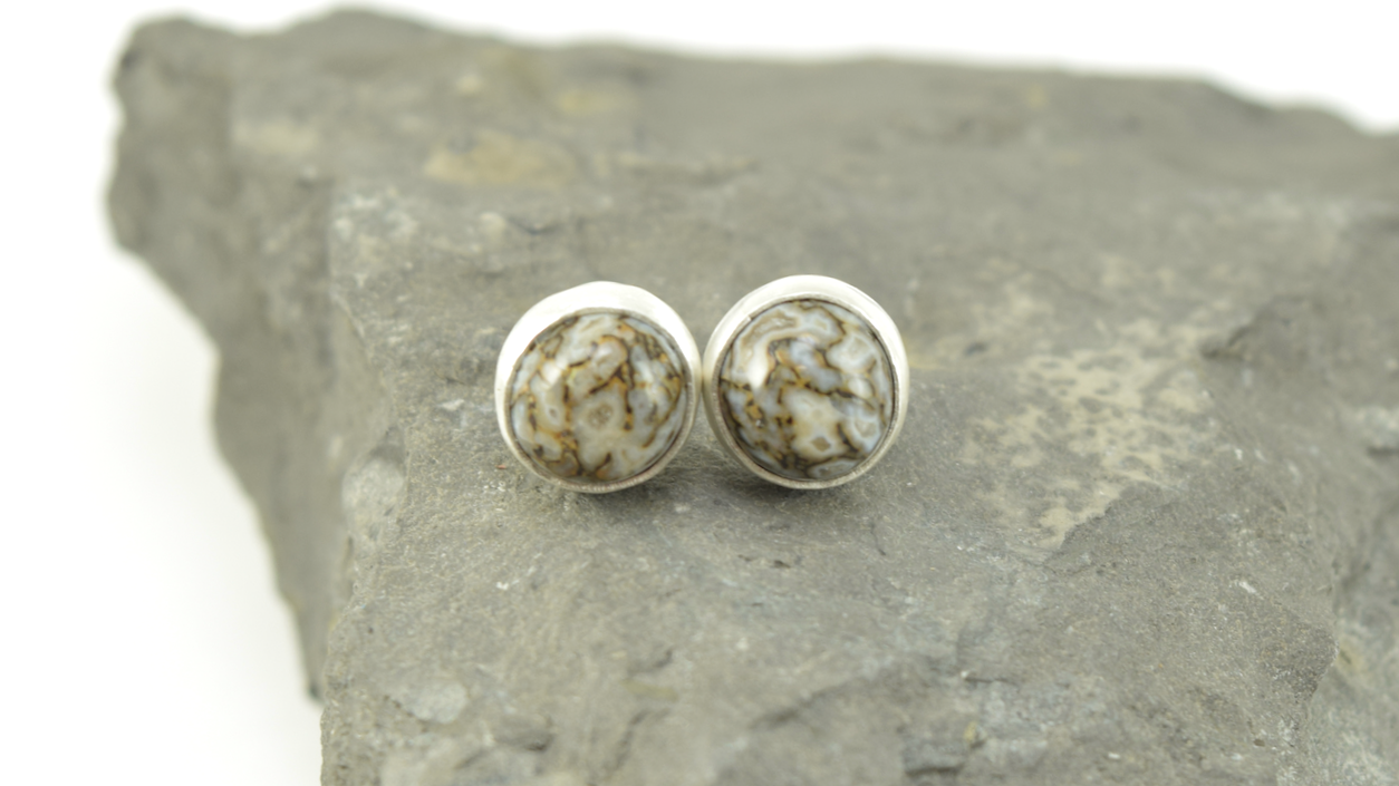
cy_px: 380
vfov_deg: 15.7
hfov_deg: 27.5
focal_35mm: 77
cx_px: 712
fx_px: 2856
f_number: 7.1
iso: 400
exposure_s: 1/125
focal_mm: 48
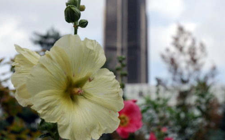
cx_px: 112
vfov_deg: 17.6
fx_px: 454
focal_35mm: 74
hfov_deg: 27.9
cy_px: 75
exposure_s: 1/1250
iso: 800
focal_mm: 48
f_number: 8
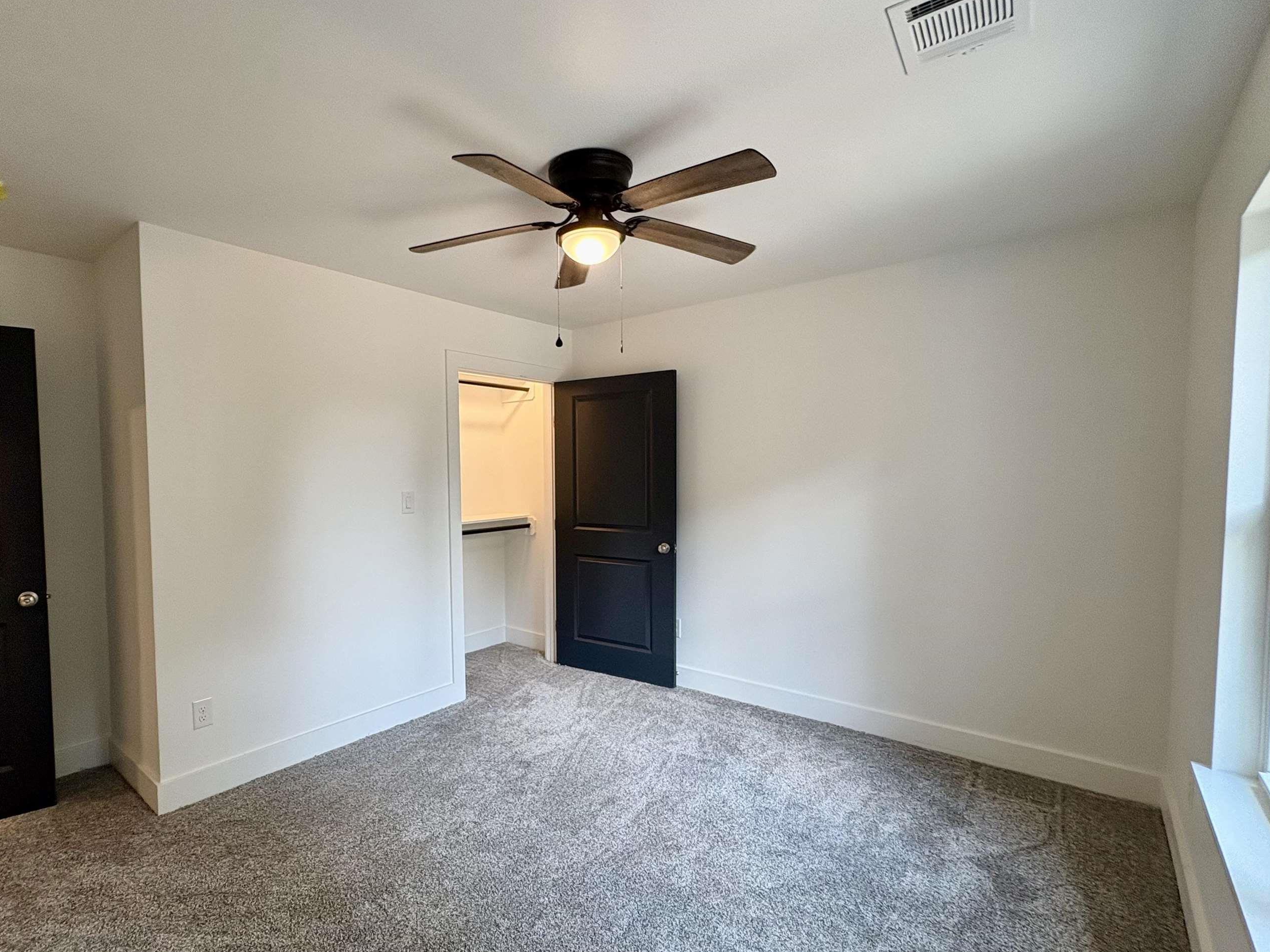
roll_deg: +1.4
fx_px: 624
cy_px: 501
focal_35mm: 17
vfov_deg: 74.7
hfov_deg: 90.3
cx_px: 537
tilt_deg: -3.0
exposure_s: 1/60
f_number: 2.2
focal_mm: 2.22
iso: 125
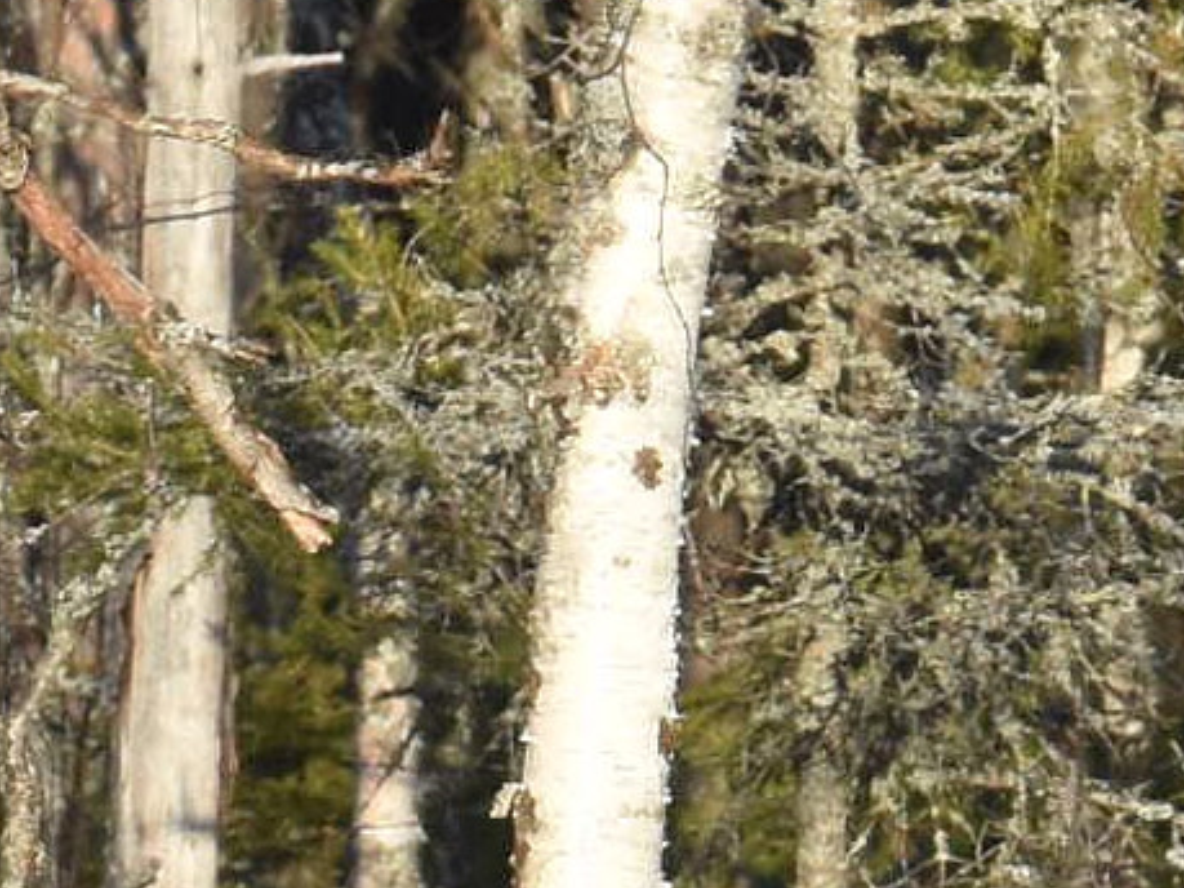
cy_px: 1338
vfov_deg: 0.5
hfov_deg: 0.7
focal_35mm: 3016
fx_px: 103132
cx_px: -168
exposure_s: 1/640
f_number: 8
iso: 500
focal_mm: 600
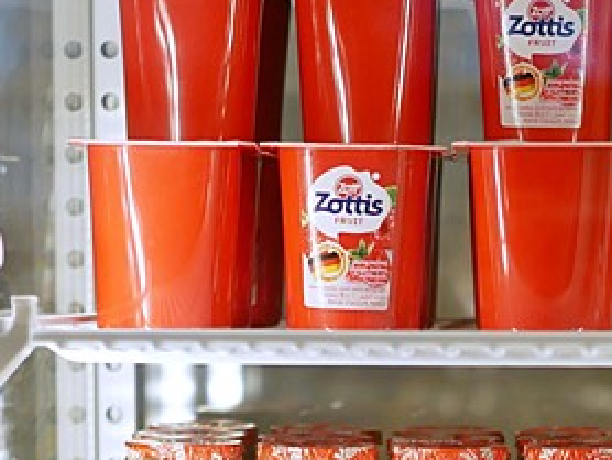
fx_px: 3185
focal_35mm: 180
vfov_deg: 8.2
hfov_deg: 10.9
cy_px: 576
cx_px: 537
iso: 200
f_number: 1.8
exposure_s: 1/100
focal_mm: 25
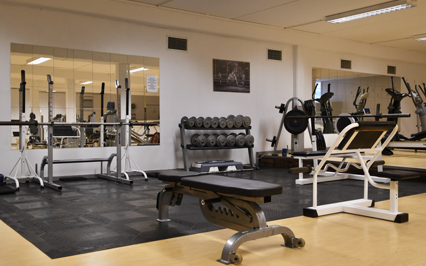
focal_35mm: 34
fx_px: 395
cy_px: 138
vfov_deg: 37.3
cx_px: 213
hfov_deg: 56.7
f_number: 2.8
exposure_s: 1/100
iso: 1000
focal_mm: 22
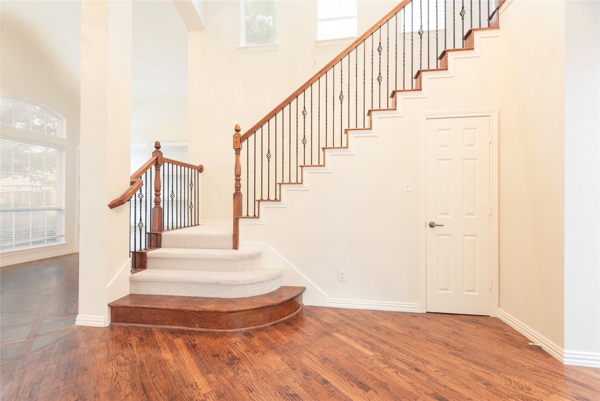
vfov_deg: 73.8
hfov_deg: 96.7
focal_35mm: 16
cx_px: 300
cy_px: 200
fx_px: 267
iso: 100
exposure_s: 1.3
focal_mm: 16
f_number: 7.1
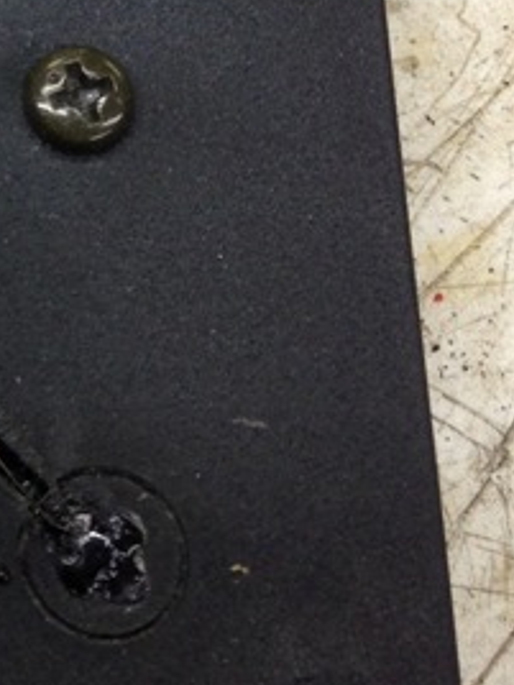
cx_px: -381
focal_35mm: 126
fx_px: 2495
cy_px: -74
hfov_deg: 11.1
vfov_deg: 15.2
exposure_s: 1/20
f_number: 2.4
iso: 80
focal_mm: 4.12
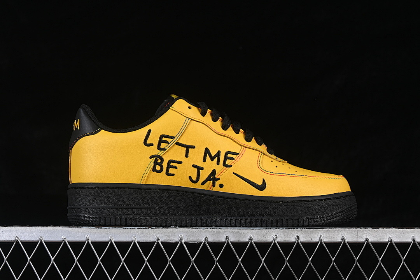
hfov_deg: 27.0
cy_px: 140
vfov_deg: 18.2
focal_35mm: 75
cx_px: 210
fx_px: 875
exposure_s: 1/80
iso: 160
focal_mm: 50
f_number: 8
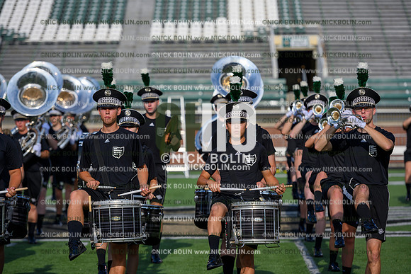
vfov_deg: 8.1
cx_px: 206
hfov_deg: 12.1
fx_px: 1941
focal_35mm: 170
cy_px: 137
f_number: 4
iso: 100
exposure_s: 1/2500
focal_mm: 170
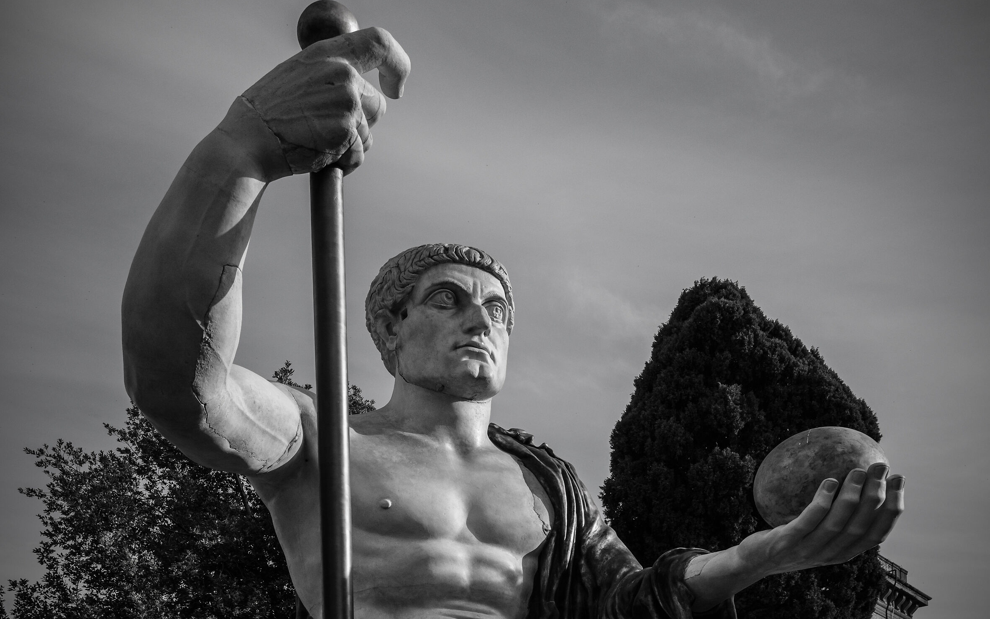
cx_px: 489
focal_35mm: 43
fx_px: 1160
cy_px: 365
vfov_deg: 29.8
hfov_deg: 46.2
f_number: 5
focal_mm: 20
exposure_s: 1/1000
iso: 200
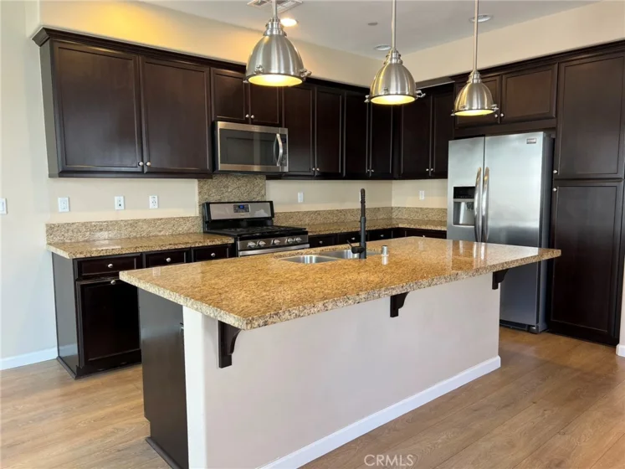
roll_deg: +0.5
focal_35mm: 26
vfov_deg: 53.1
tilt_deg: -6.8
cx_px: 312
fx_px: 469
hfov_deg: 67.3
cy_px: 234
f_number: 1.5
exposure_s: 1/60
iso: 64
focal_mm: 5.7
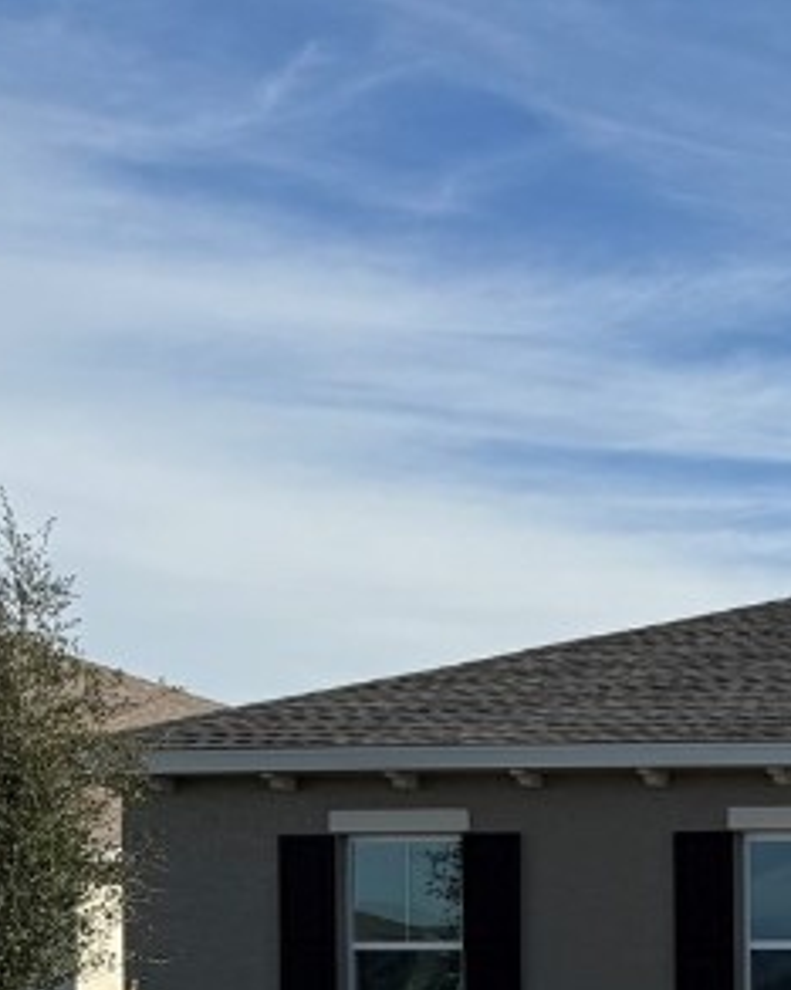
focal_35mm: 82
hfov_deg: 15.2
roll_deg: -0.2
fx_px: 2402
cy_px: 1024
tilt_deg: -0.2
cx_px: 1575
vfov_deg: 22.3
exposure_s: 1/6410
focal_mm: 6.86
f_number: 1.78
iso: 80
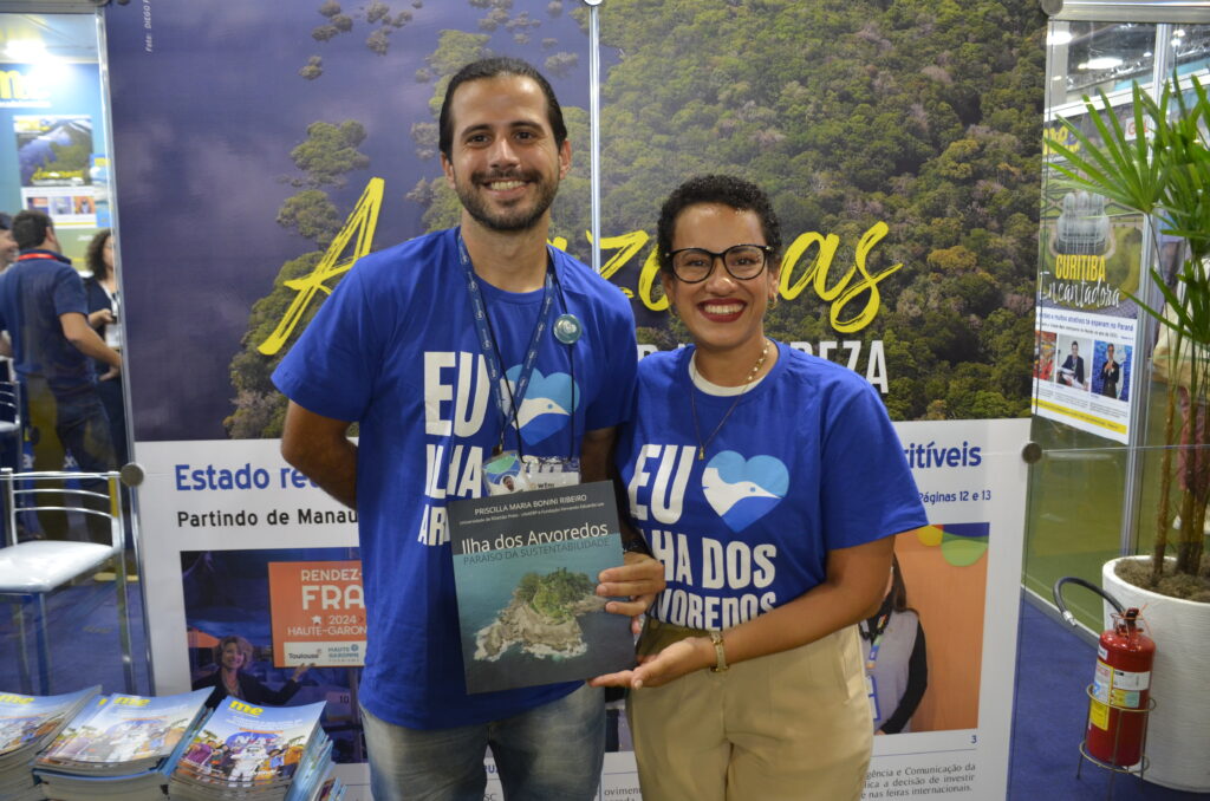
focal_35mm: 30
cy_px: 400
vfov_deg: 43.4
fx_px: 1006
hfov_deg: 62.0
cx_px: 605
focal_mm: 20
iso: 800
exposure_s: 1/60
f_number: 4
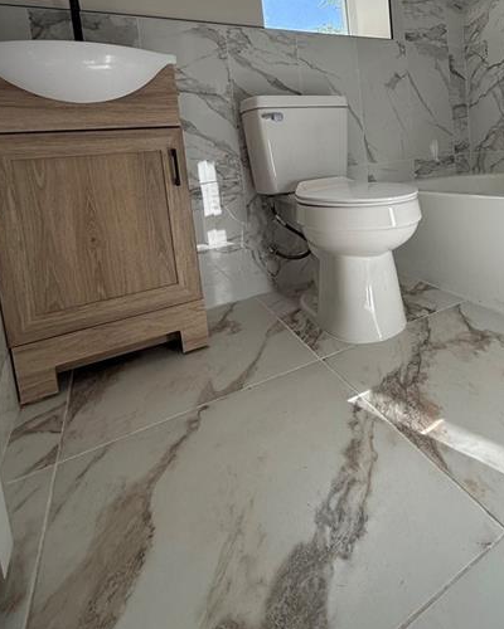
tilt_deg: -4.3
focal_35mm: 21
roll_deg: +4.7
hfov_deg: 63.4
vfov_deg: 74.2
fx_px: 392
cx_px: 348
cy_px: 190
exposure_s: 1/227
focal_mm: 2.22
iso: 64
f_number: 2.2
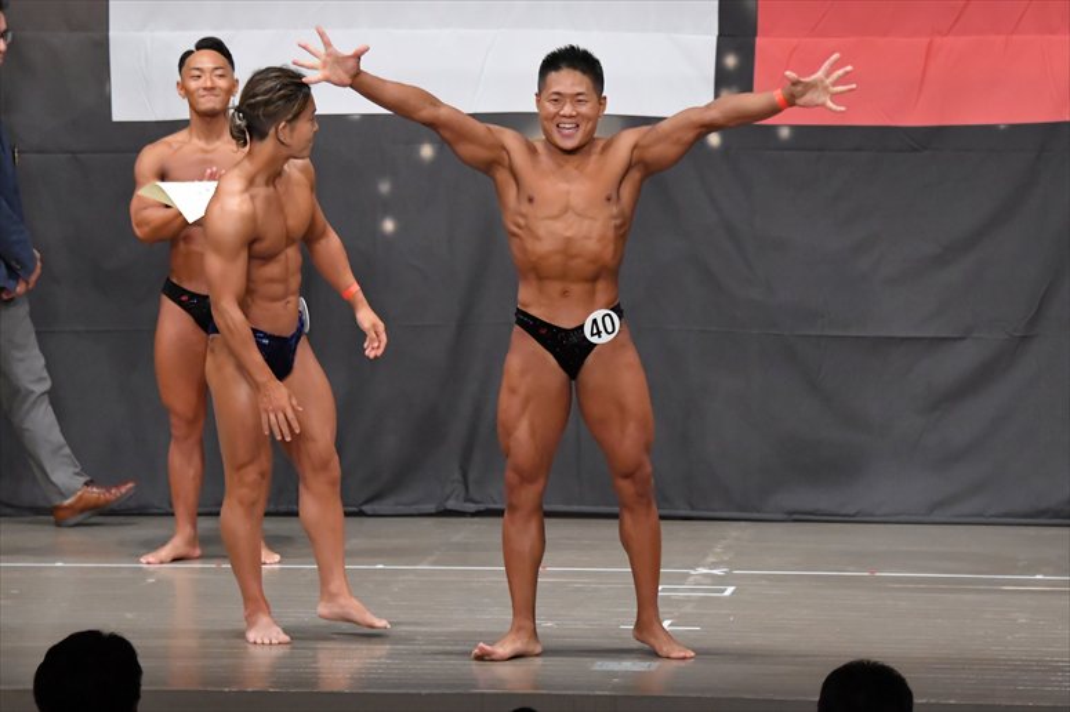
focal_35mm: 202
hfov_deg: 10.2
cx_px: 535
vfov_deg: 6.8
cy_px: 356
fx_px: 6001
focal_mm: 135
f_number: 5.6
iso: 6400
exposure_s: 1/400
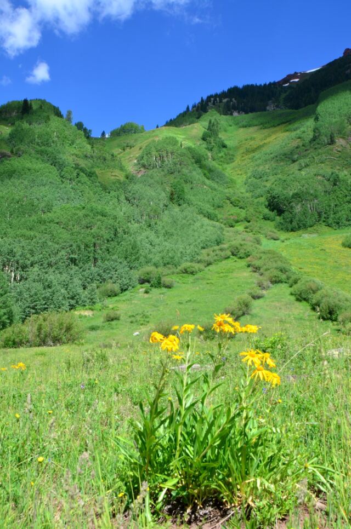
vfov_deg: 42.4
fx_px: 683
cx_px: 176
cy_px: 264
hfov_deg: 28.8
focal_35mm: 46
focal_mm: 31
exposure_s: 1/100
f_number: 16
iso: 200
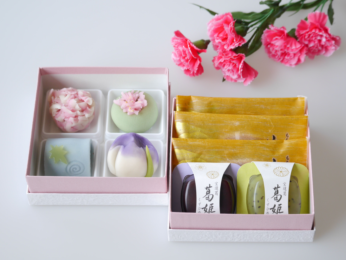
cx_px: 173
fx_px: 900
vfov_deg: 16.4
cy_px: 130
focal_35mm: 90
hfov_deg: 21.8
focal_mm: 45
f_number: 4.6
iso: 250
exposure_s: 1/100
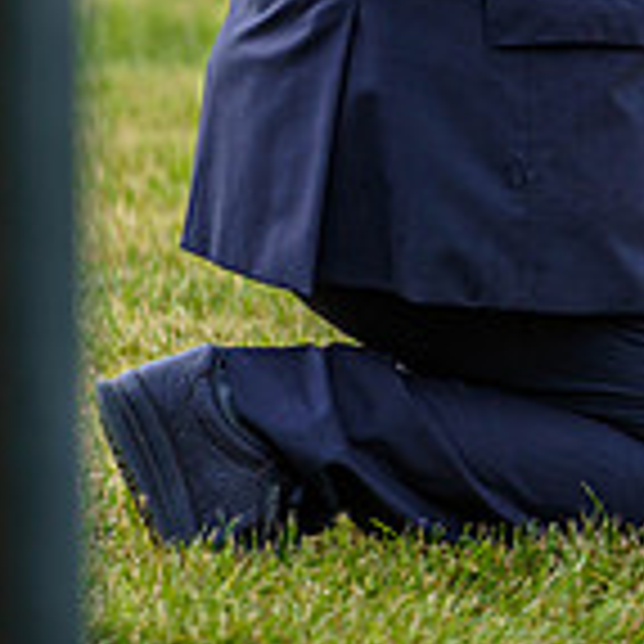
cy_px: -56
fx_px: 14544
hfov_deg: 2.5
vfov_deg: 2.5
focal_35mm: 691
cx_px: 1085
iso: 200
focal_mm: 200
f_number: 4
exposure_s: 1/500
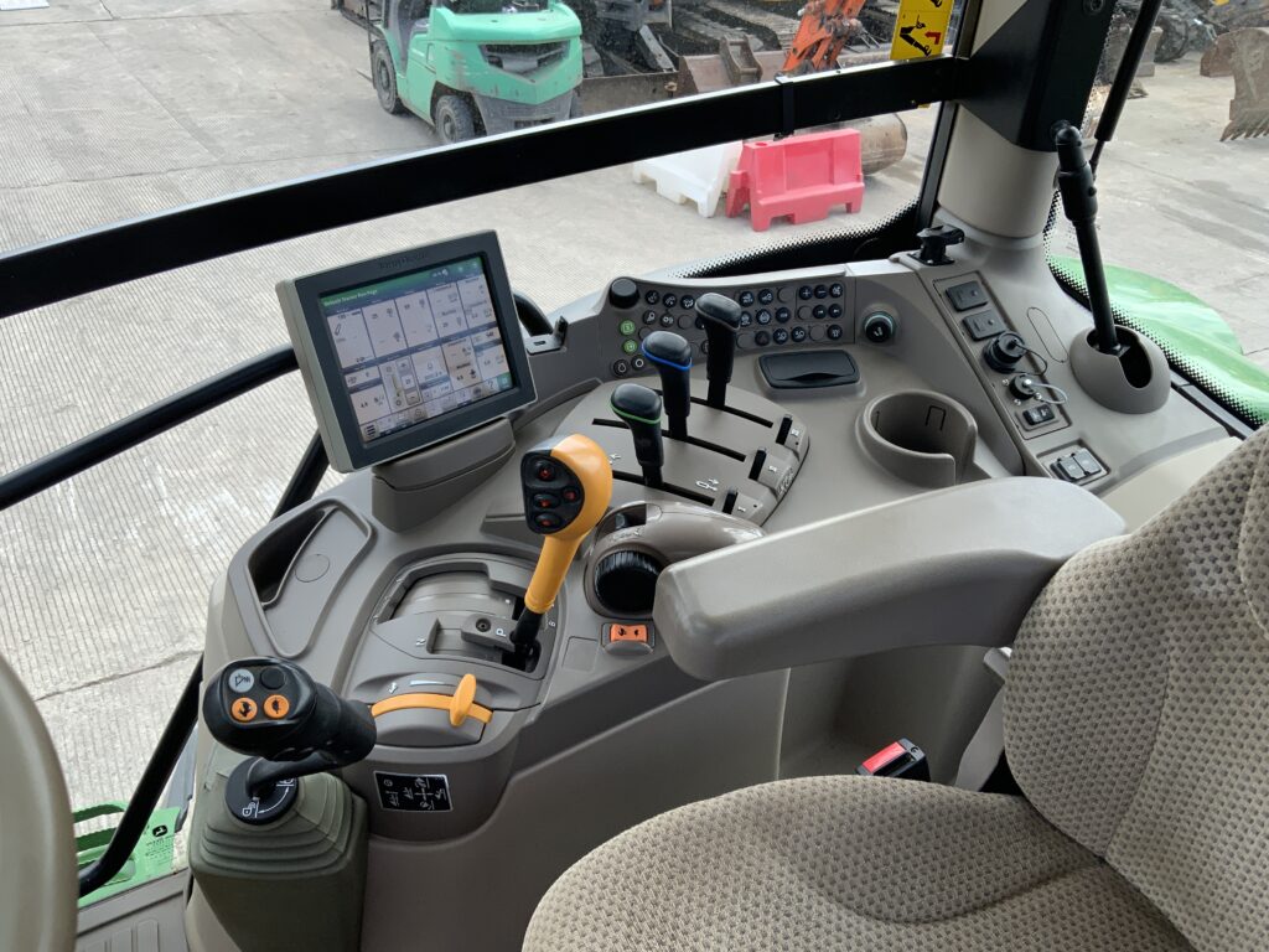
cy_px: 476
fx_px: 1063
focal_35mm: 29
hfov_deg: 61.7
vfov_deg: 48.2
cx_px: 634
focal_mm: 3
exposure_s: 1/268
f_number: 1.8
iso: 20
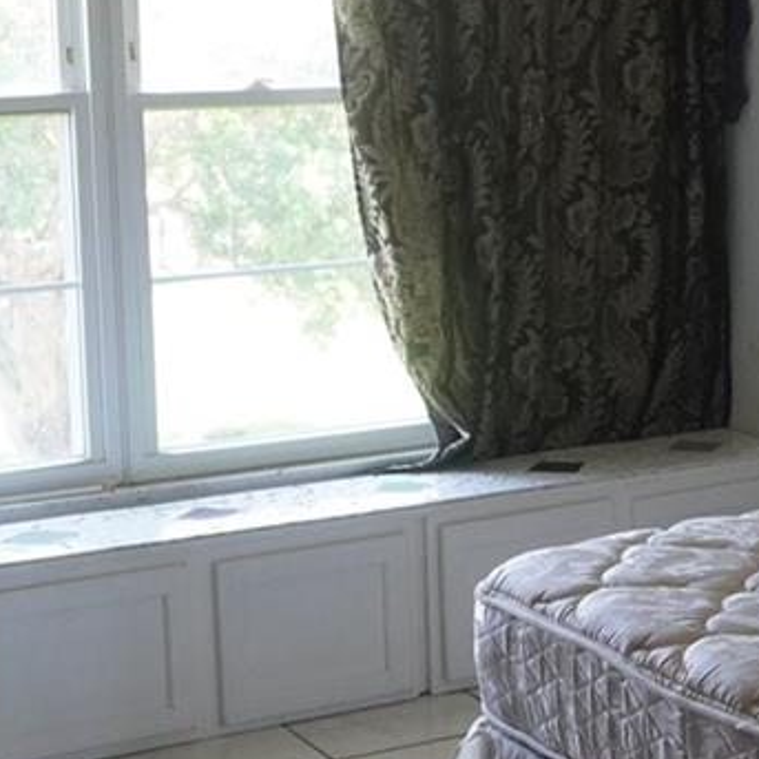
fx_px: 2357
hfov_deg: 17.9
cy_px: 266
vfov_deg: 18.3
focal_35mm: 95
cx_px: 757
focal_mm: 16
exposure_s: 1/160
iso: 1250
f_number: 4
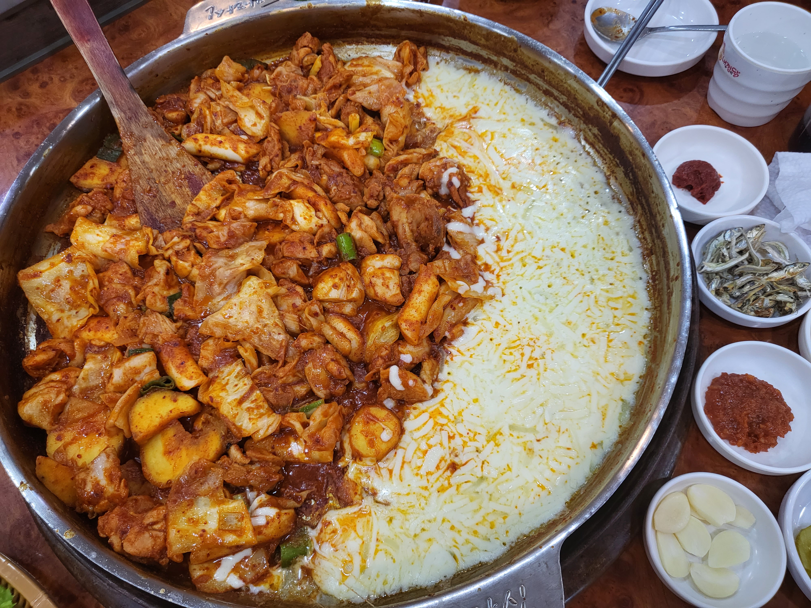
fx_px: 609
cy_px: 304
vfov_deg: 53.1
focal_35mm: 26
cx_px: 406
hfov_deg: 67.3
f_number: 1.8
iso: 200
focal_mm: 4.25
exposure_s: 1/60
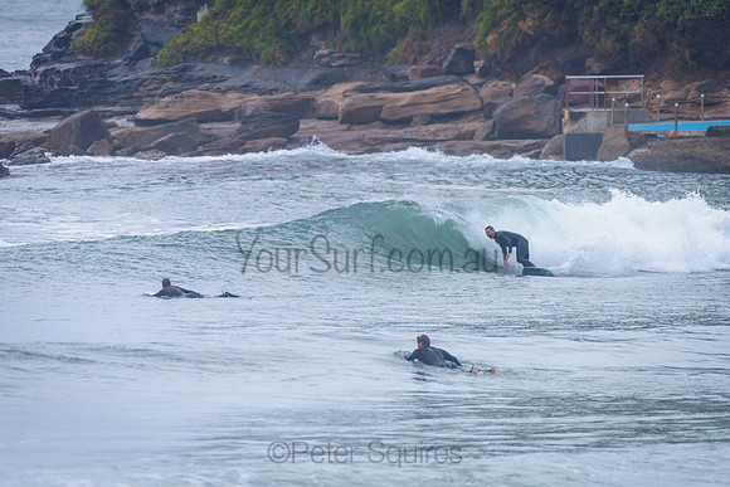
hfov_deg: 3.4
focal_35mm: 613
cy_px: 244
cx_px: 365
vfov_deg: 2.2
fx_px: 12428
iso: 450
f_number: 5.6
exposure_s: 1/2000
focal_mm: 500
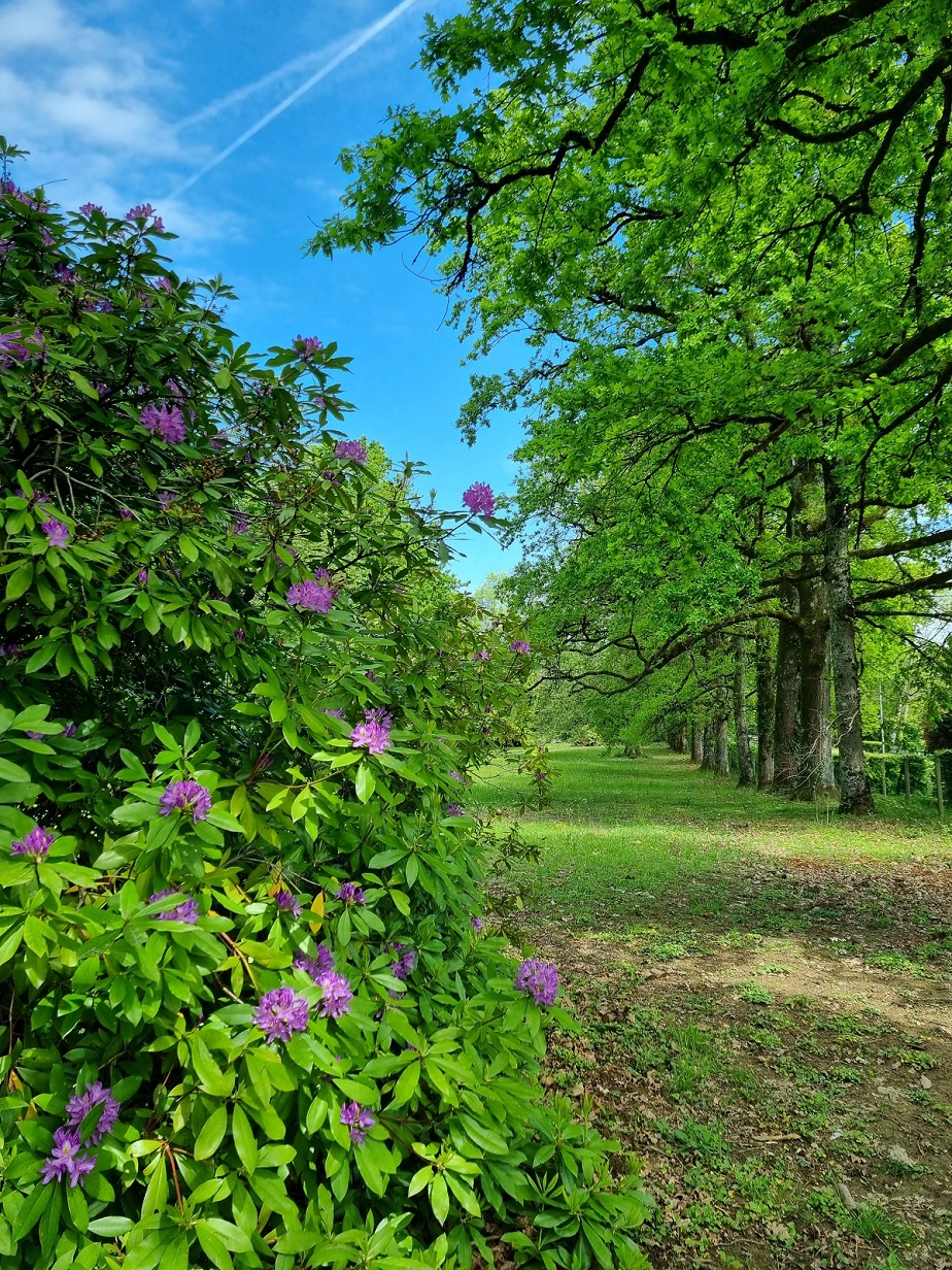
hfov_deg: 53.1
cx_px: 476
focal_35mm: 26
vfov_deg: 67.3
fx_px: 953
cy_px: 635
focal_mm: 5.4
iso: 50
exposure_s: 1/1040
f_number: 1.8
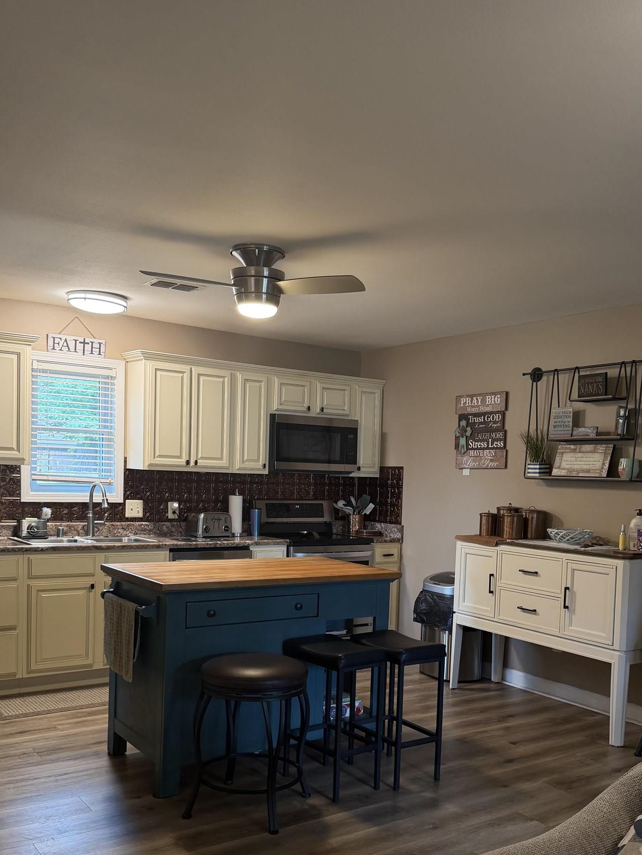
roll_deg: -1.6
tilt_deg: -4.3
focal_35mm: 33
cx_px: 345
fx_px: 816
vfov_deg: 54.7
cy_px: 532
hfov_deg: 42.9
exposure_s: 1/60
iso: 125
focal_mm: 6.76
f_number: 1.78
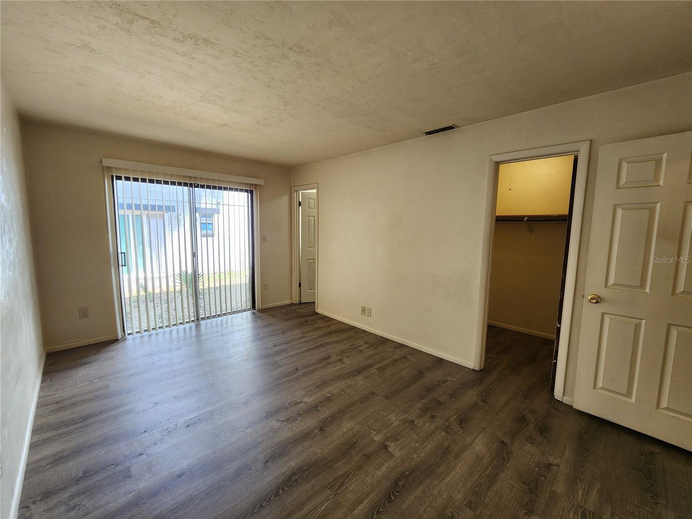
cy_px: 260
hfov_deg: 106.2
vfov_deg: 89.9
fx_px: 260
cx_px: 346
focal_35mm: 13
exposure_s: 1/60
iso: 125
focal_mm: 2.2
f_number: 2.2
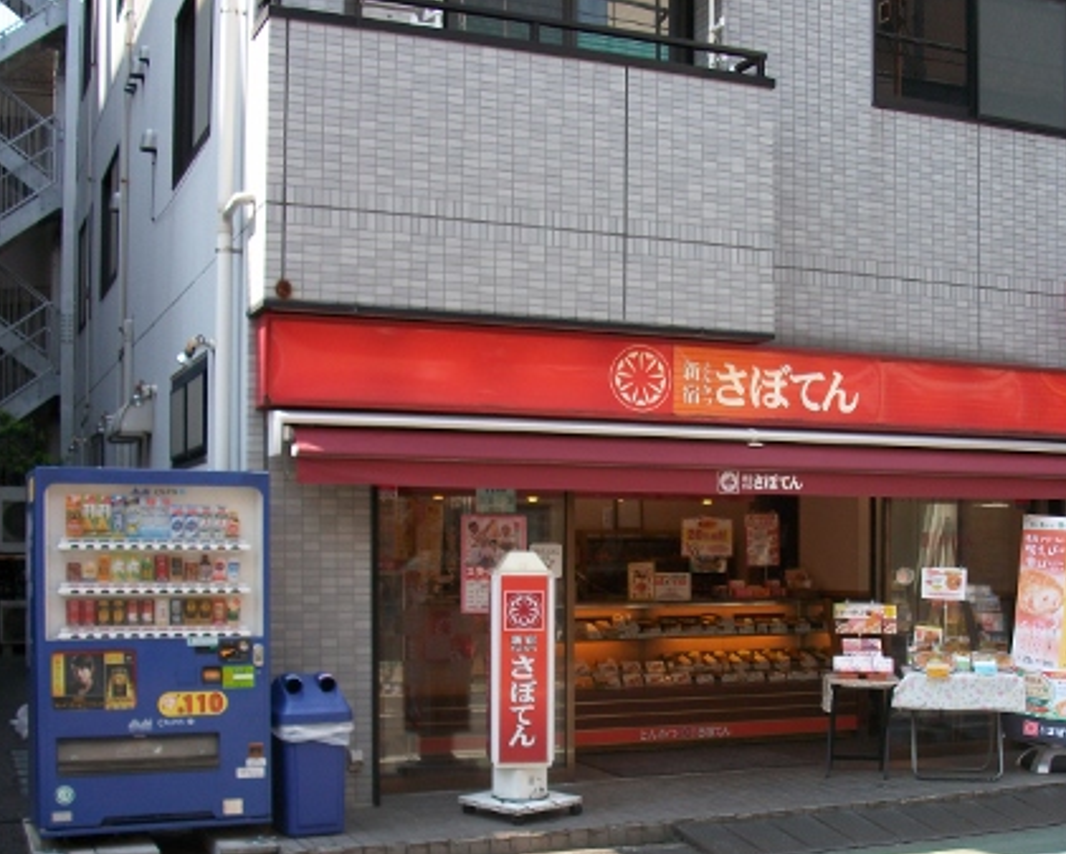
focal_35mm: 46
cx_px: 729
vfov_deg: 32.6
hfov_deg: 39.7
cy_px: 550
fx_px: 1452
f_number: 2.9
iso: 80
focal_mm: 5.7
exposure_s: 1/347
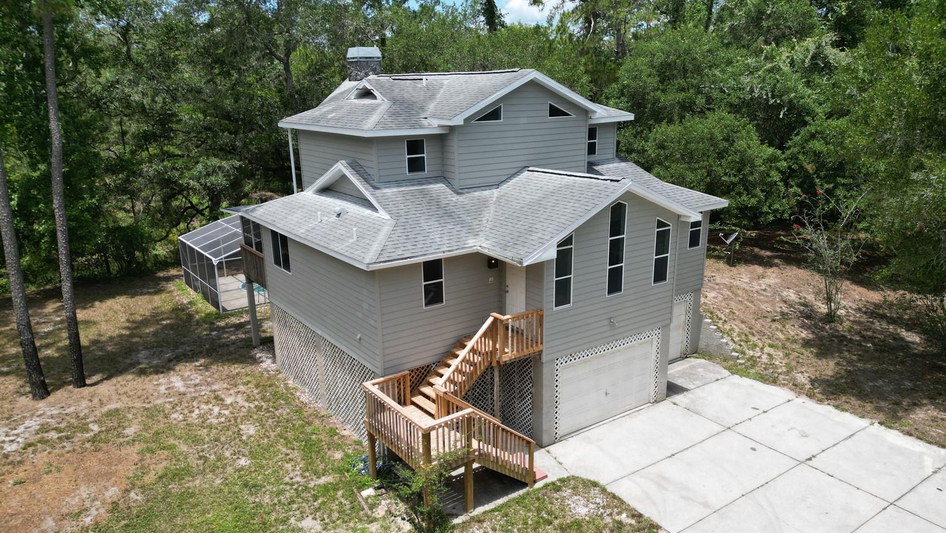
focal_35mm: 27
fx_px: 677
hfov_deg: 69.8
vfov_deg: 42.8
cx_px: 479
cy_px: 299
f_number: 1.7
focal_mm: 6.72
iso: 150
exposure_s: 1/3000
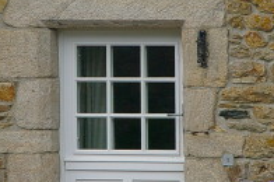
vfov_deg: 2.0
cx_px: 108
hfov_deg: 3.0
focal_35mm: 685
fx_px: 5205
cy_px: 60
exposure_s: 1/350
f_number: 11
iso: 400
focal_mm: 130
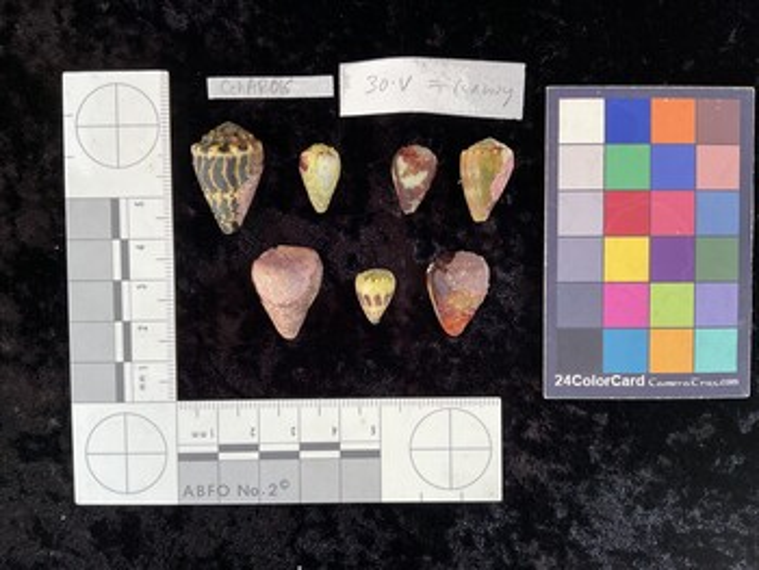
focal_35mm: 29
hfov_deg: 61.6
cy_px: 285
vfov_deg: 48.3
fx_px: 636
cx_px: 380
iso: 50
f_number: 1.8
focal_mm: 3
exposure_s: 1/60
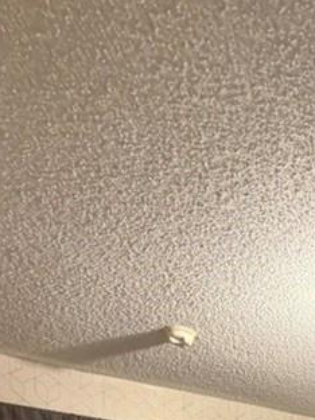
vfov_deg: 26.3
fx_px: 558
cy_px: 665
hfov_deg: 29.6
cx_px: 310
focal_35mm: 46
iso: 500
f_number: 2.2
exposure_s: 1/60
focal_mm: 2.22
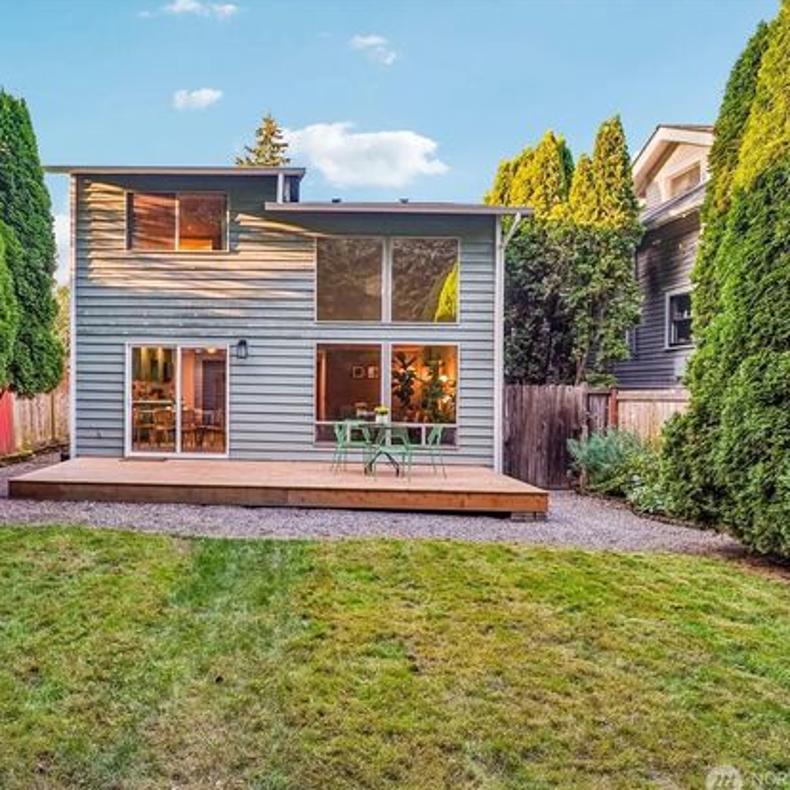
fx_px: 542
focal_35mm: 21
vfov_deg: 72.1
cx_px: 271
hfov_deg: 70.3
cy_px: 404
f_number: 8
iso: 1600
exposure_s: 1/40
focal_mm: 16
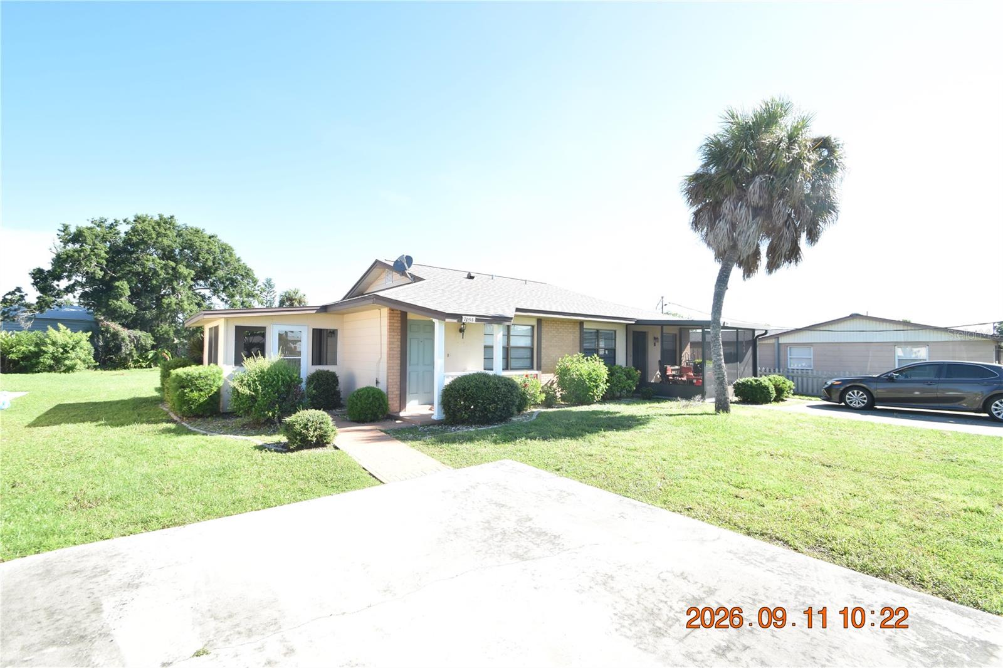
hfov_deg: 100.4
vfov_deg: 77.3
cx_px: 502
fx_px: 418
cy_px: 334
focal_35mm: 15
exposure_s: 1/250
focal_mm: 10
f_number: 8
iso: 280
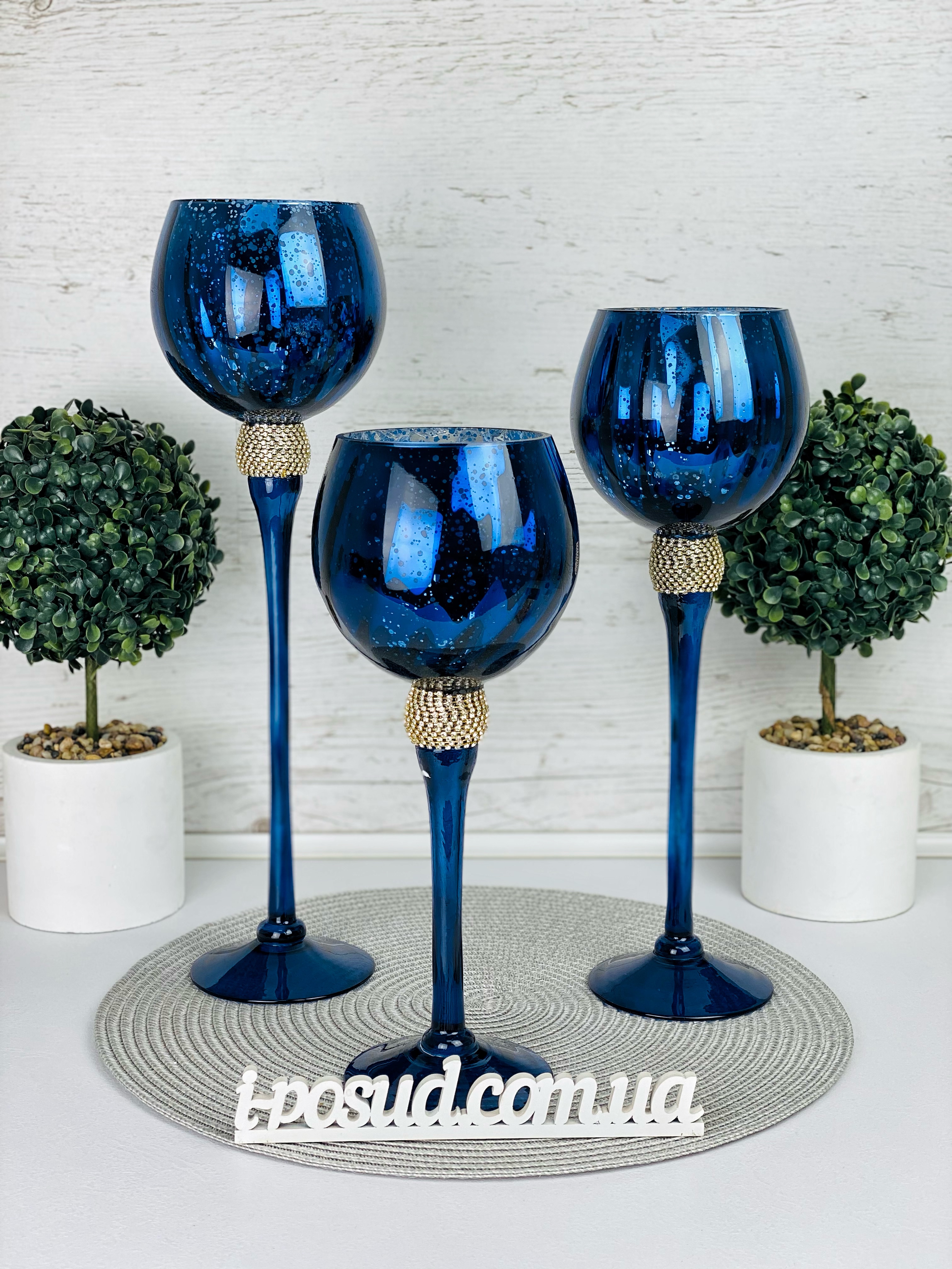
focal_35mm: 52
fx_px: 1907
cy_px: 634
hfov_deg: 28.0
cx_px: 476
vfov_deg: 36.8
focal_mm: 6
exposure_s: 1/141
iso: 20
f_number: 2
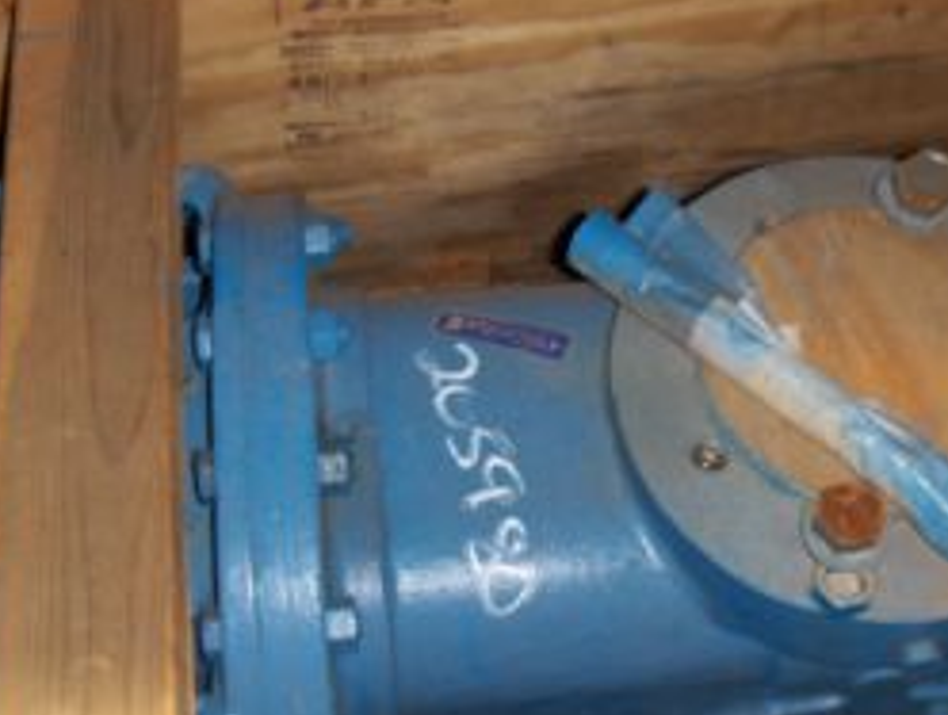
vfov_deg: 22.3
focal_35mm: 66
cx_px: 550
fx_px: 1811
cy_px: 403
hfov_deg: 29.3
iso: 100
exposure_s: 1/60
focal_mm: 6.5
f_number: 3.5
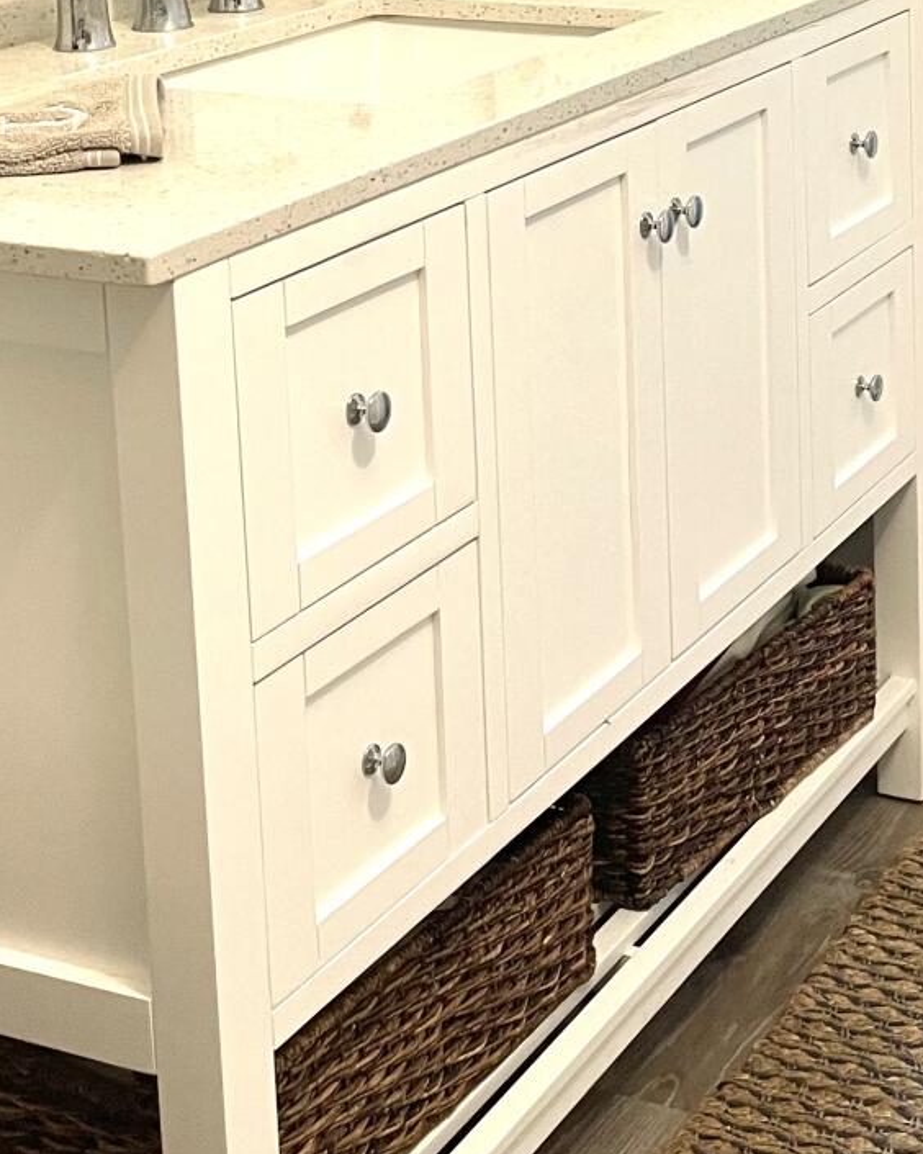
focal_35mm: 72
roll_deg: +2.1
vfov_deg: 25.5
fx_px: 2459
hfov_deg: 21.0
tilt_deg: -10.4
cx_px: 743
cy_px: 100
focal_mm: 4.2
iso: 80
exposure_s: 1/60
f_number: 1.6
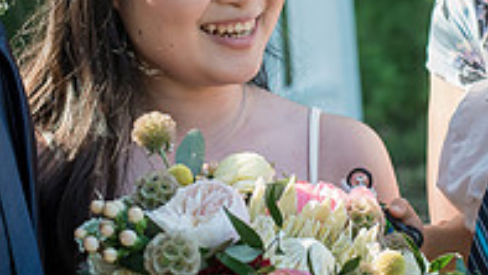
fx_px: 1994
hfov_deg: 14.0
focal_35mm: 154
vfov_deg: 7.9
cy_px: 6
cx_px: 238
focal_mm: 50
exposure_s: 1/800
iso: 1000
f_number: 4
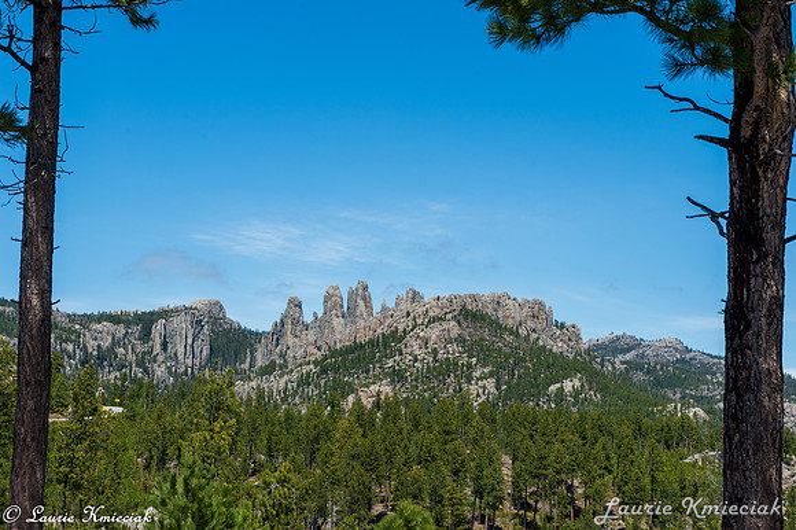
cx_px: 390
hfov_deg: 29.8
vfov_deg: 20.1
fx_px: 1494
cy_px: 299
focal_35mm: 68
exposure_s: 1/400
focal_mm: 60
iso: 200
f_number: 11
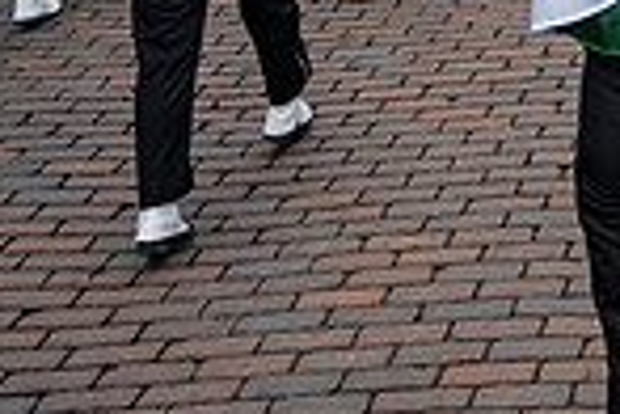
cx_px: 1000
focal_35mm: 95
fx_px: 1636
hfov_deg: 18.4
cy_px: -323
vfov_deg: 13.1
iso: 800
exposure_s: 1/1600
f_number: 4
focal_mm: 24
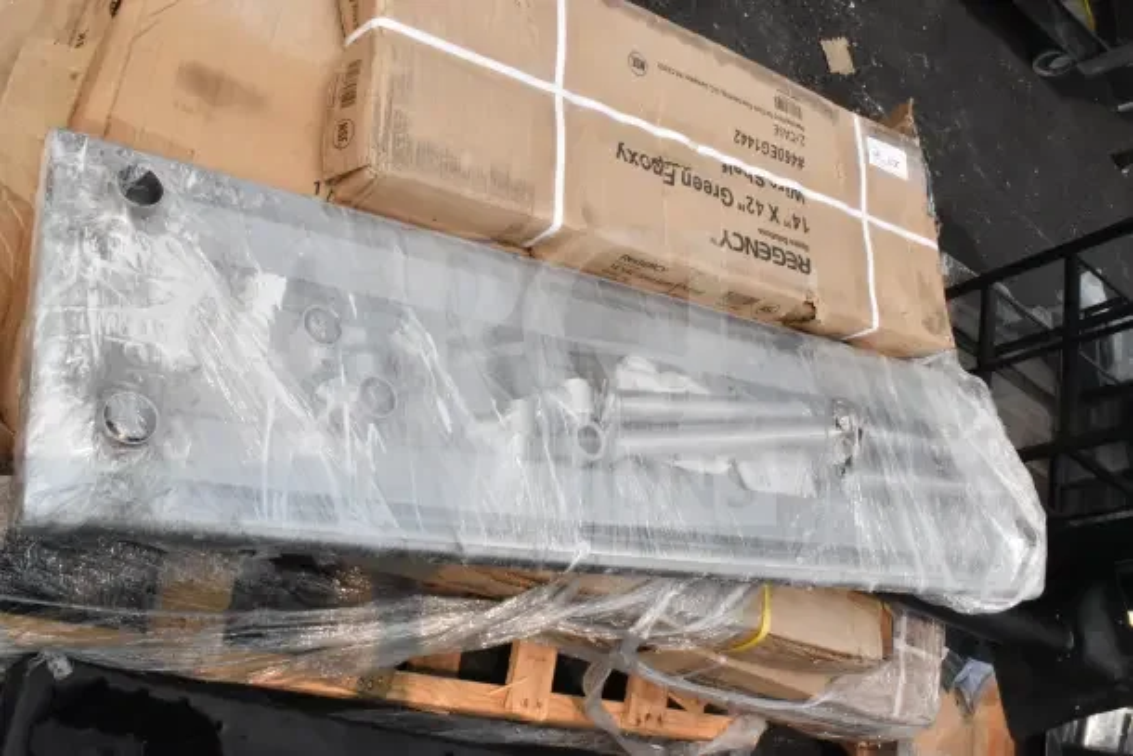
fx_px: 1133
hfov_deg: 53.1
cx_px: 566
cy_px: 378
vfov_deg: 36.9
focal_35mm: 36
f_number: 25
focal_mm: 24
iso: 6400
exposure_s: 1/3200
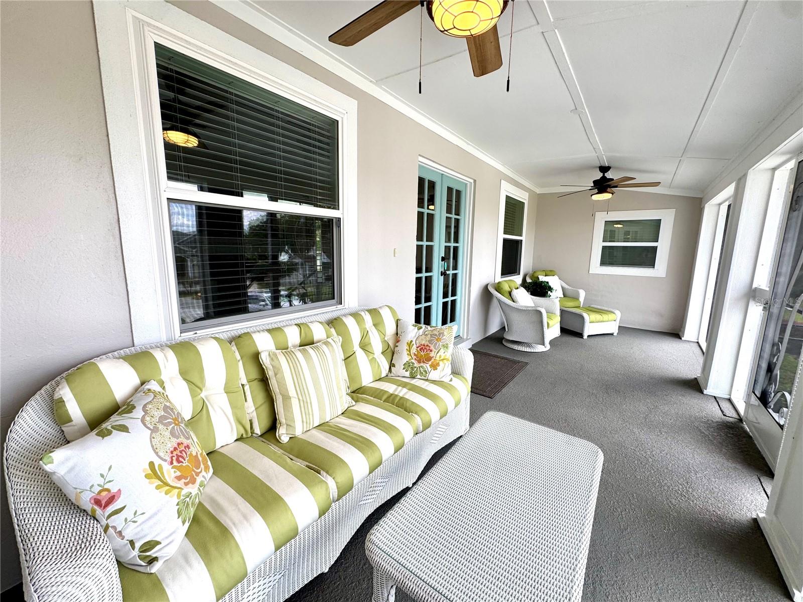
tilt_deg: -10.0
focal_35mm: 14
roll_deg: -0.9
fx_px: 325
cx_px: 402
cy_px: 301
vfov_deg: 85.7
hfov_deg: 102.1
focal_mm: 2.22
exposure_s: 1/156
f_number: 2.2
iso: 40
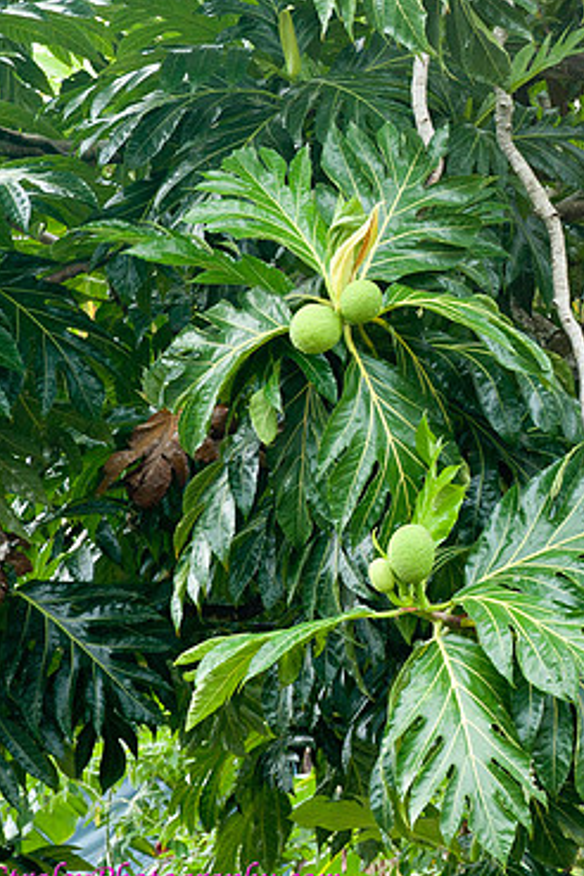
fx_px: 2676
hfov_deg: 12.2
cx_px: 646
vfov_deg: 18.6
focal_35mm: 110
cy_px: 453
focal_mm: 70
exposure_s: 1/125
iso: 800
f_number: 9.5
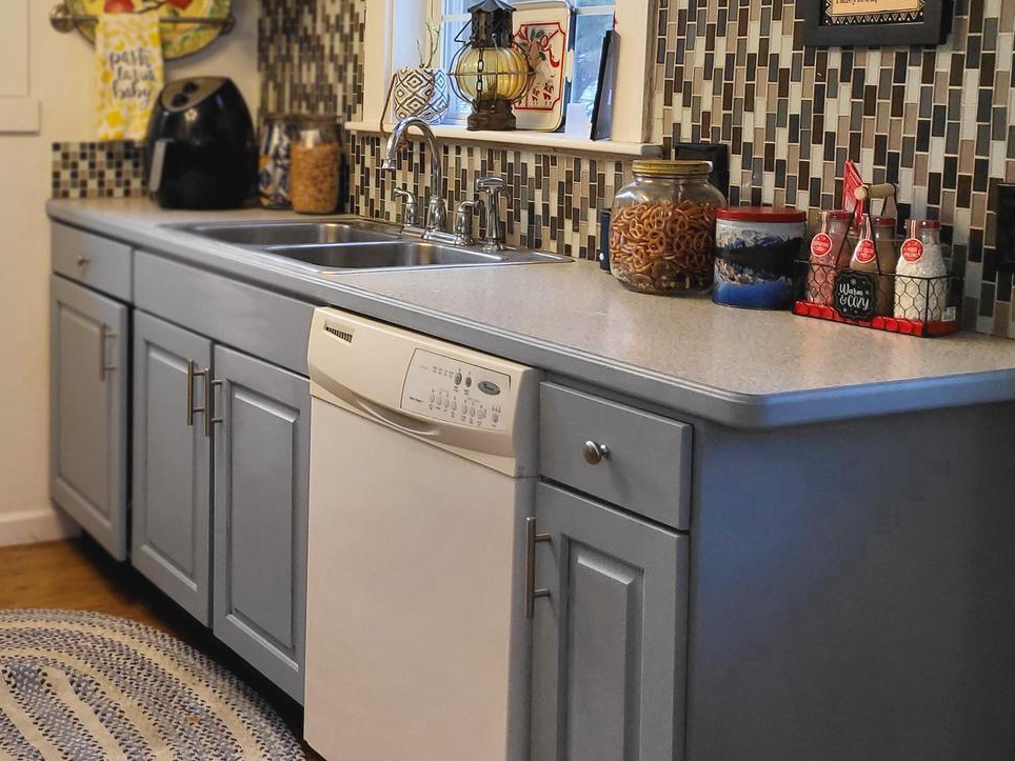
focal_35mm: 51
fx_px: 1495
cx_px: 251
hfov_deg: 36.6
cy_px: 257
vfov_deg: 28.4
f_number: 1.8
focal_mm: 5
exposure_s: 1/120
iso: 80
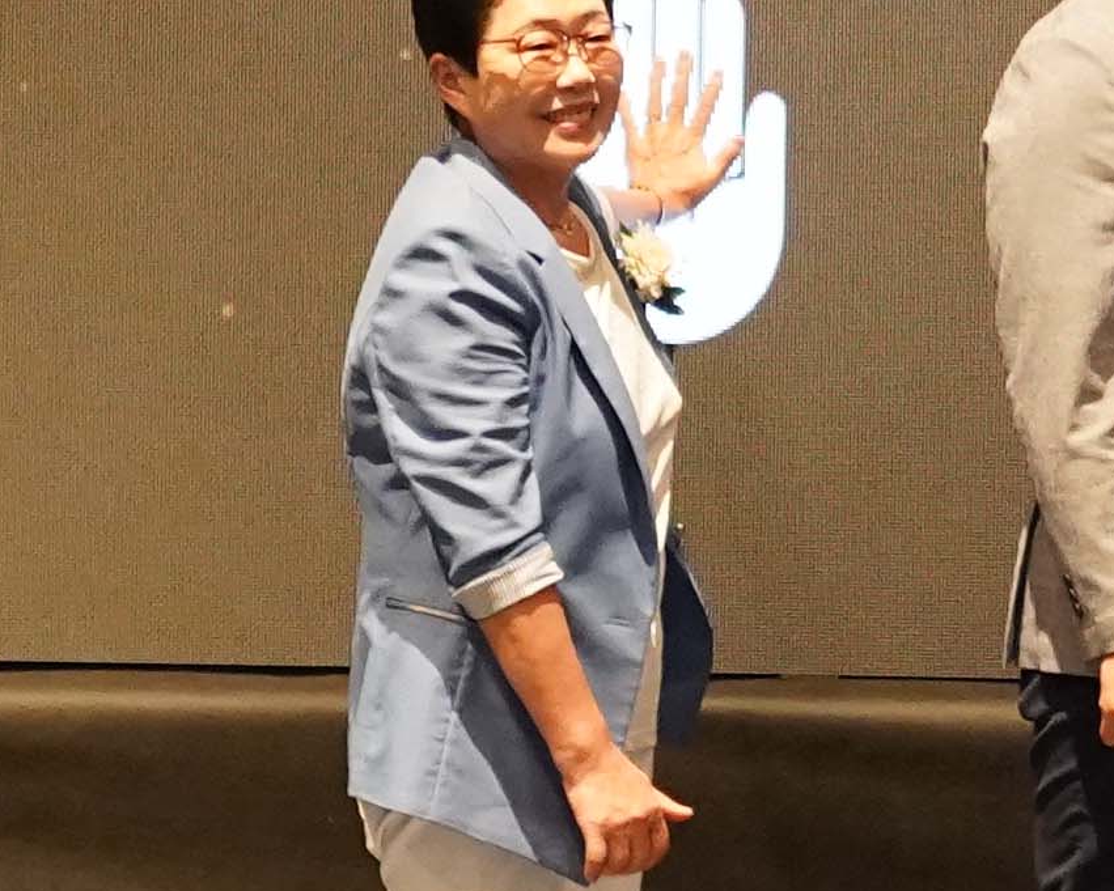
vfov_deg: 4.1
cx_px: 2284
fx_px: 12431
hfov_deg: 5.0
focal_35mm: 377
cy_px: -211
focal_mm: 57
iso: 5000
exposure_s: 1/160
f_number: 4
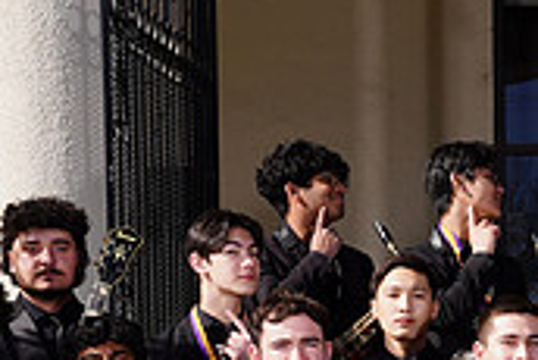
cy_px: 562
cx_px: 607
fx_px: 2064
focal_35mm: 138
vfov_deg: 9.6
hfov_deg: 14.5
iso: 100
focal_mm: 41
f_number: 10
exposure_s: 1/250
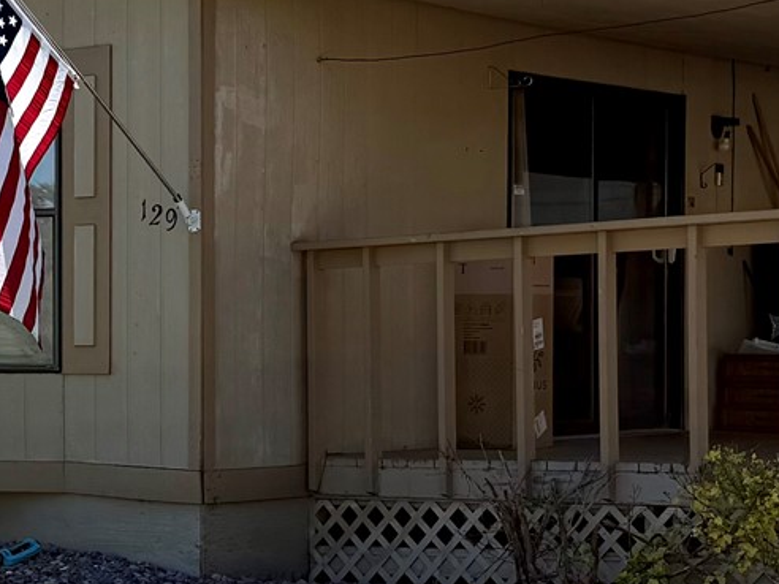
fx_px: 2250
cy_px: 350
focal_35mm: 100
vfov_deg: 14.8
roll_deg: +0.7
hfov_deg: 19.3
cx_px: 87
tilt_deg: +0.2
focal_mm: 6.76
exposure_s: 1/3953
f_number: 1.78
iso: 80
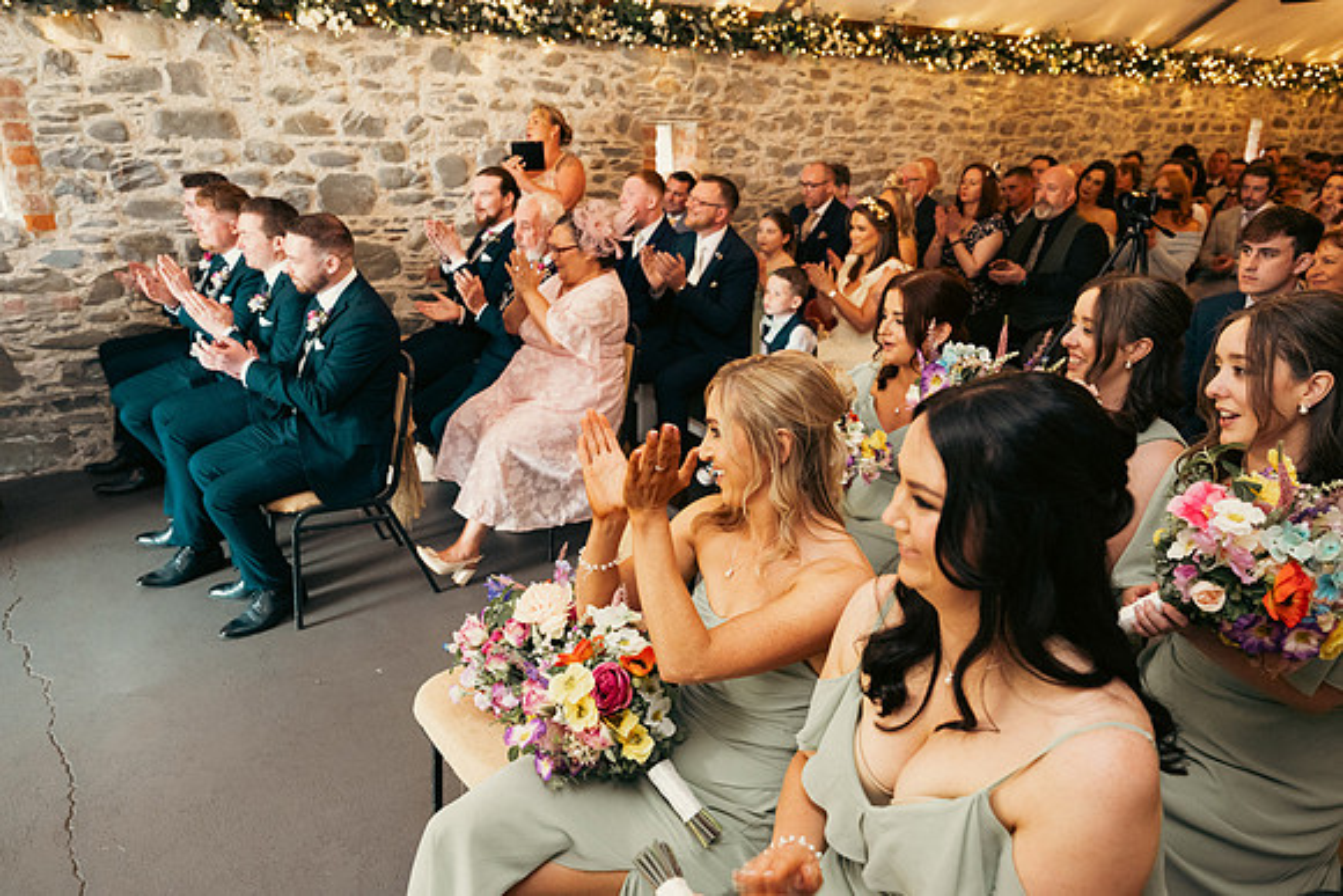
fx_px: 896
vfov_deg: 53.2
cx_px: 672
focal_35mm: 24
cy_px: 448
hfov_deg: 73.7
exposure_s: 1/160
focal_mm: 24
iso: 2500
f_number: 3.5
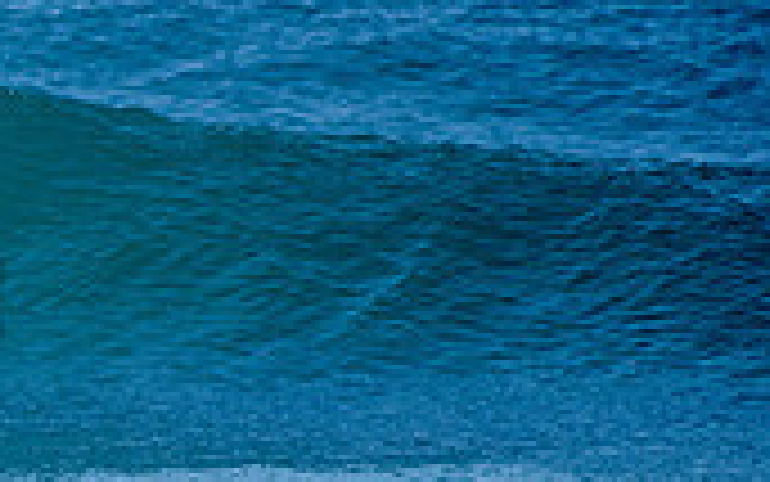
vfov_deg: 0.8
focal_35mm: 1729
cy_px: 236
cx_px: -473
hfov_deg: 1.2
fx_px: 36295
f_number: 5.6
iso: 180
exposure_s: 1/1600
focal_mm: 500
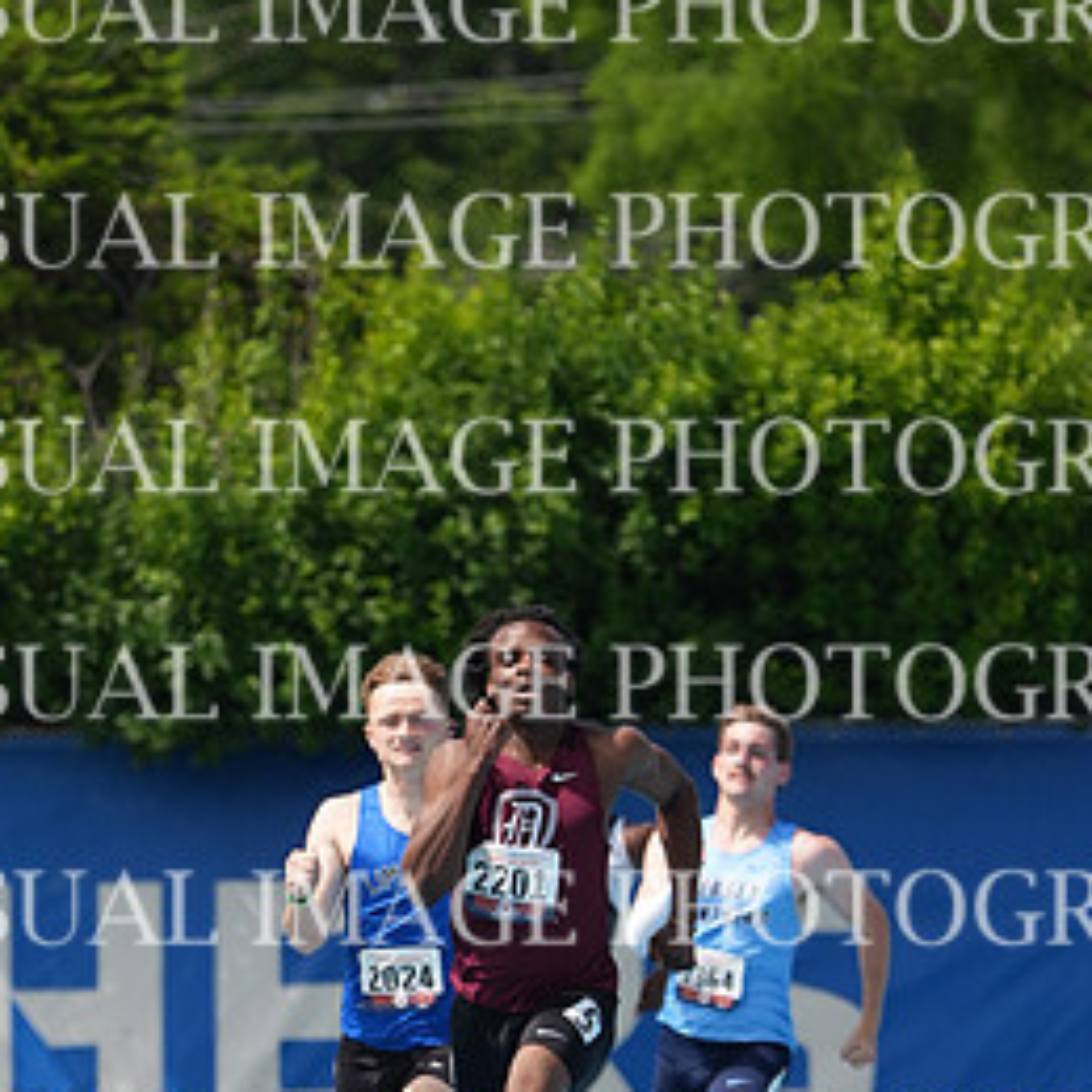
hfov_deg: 2.8
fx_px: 21950
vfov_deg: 2.8
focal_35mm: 615
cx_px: 582
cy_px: 1021
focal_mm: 324
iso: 500
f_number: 6.3
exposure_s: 1/1600
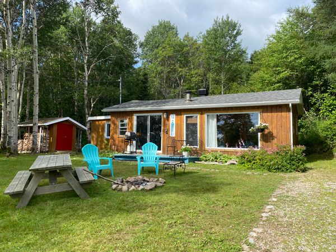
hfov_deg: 67.3
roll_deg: -1.1
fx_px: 252
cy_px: 126
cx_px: 168
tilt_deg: +4.9
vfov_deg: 53.1
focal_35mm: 26
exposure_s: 1/1258
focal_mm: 4.25
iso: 32
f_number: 1.8
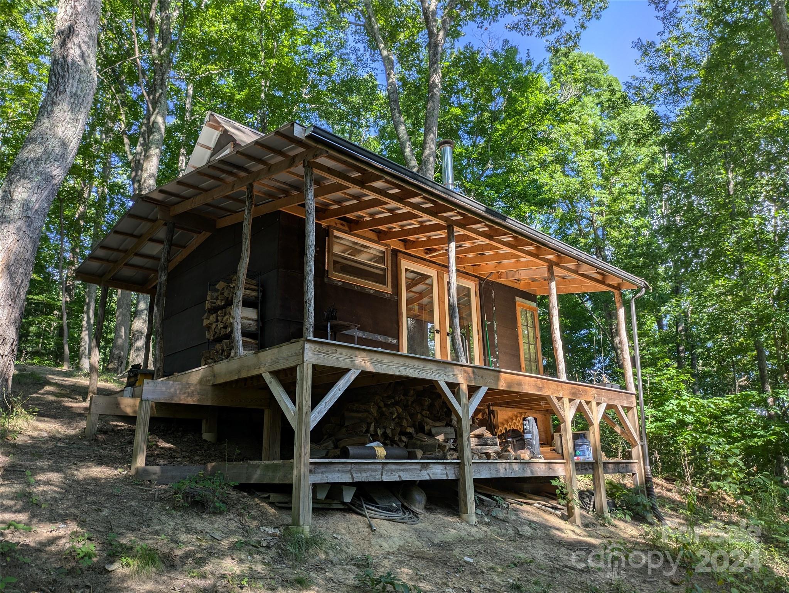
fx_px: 570
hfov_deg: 69.4
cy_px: 296
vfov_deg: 54.9
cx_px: 394
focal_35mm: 25
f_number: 1.89
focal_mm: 5.43
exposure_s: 1/582
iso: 42
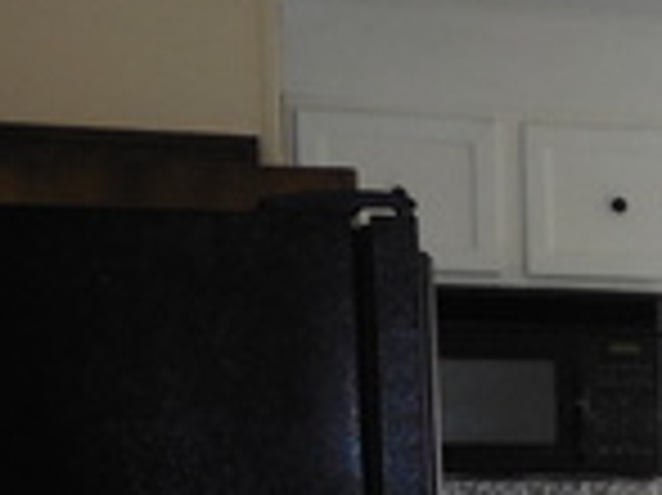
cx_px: 1166
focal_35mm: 109
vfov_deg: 12.9
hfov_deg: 15.6
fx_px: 2083
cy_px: 724
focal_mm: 4.5
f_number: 3.3
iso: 280
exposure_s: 1/30
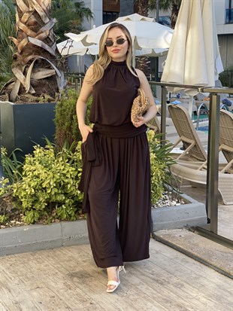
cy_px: 156
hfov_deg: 28.0
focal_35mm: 52
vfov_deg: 36.8
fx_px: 466
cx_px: 116
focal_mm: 6
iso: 20
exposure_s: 1/259
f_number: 2
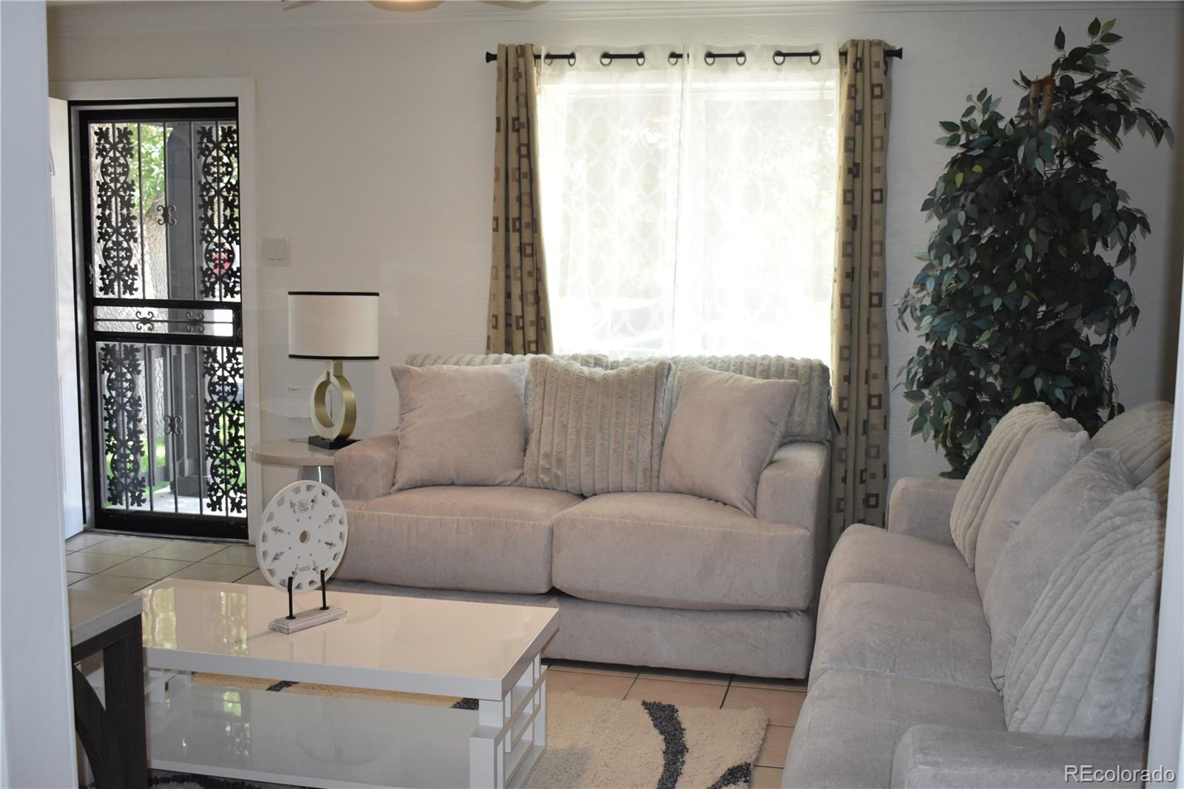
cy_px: 394
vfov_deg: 35.5
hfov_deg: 51.3
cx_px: 592
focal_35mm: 38
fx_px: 1233
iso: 800
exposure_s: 1/200
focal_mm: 25
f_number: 4.5
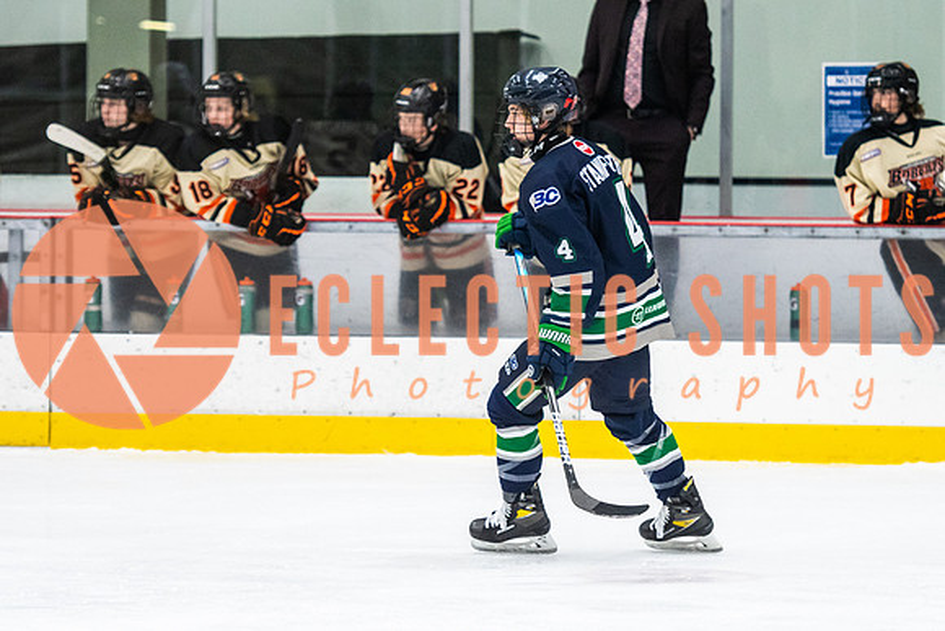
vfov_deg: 5.9
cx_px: 597
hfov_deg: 8.9
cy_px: 282
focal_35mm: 232
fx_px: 6093
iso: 1800
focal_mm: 122
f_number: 2.8
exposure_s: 1/640
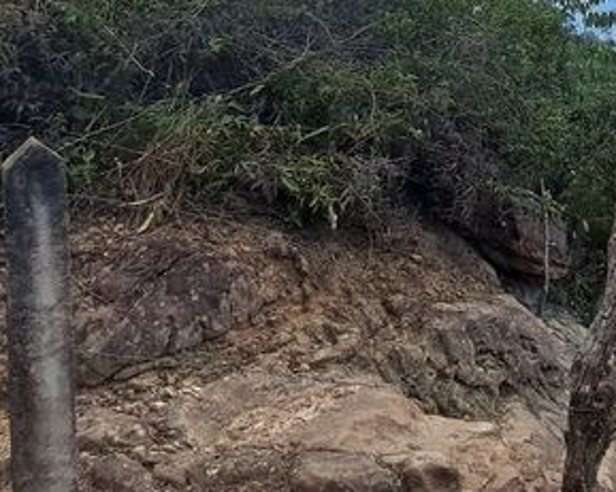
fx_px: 656
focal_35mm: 36
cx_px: 468
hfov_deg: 48.2
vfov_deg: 37.6
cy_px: 23
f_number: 2.2
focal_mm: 1.64
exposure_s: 1/2066
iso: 40
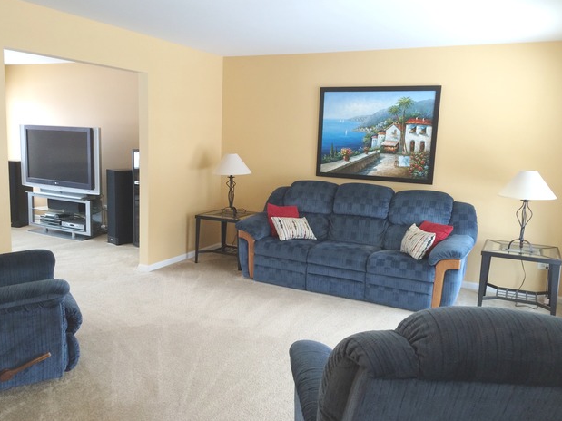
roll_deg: -0.4
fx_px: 487
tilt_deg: -8.6
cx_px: 279
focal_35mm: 30
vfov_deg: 46.8
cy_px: 212
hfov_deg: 60.0
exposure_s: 1/30
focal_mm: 4.15
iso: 50
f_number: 2.2
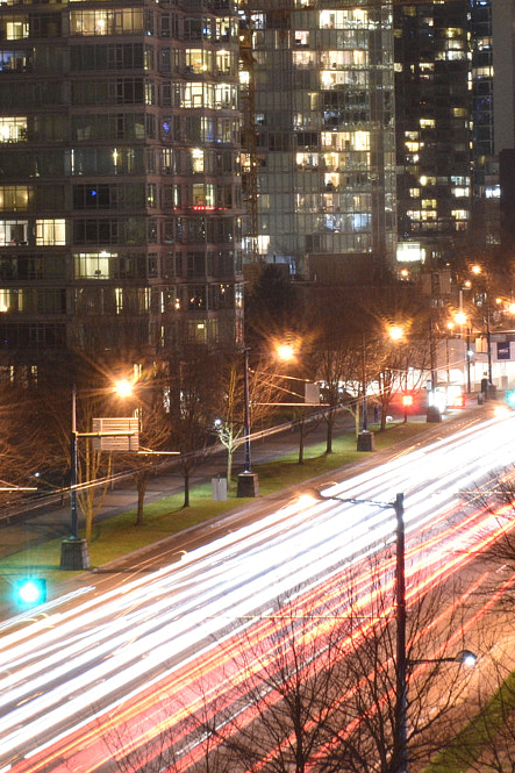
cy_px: 155
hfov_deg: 8.3
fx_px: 3564
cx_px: 336
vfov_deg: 12.3
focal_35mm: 166
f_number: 18
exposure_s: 6.9
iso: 1000
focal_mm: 46
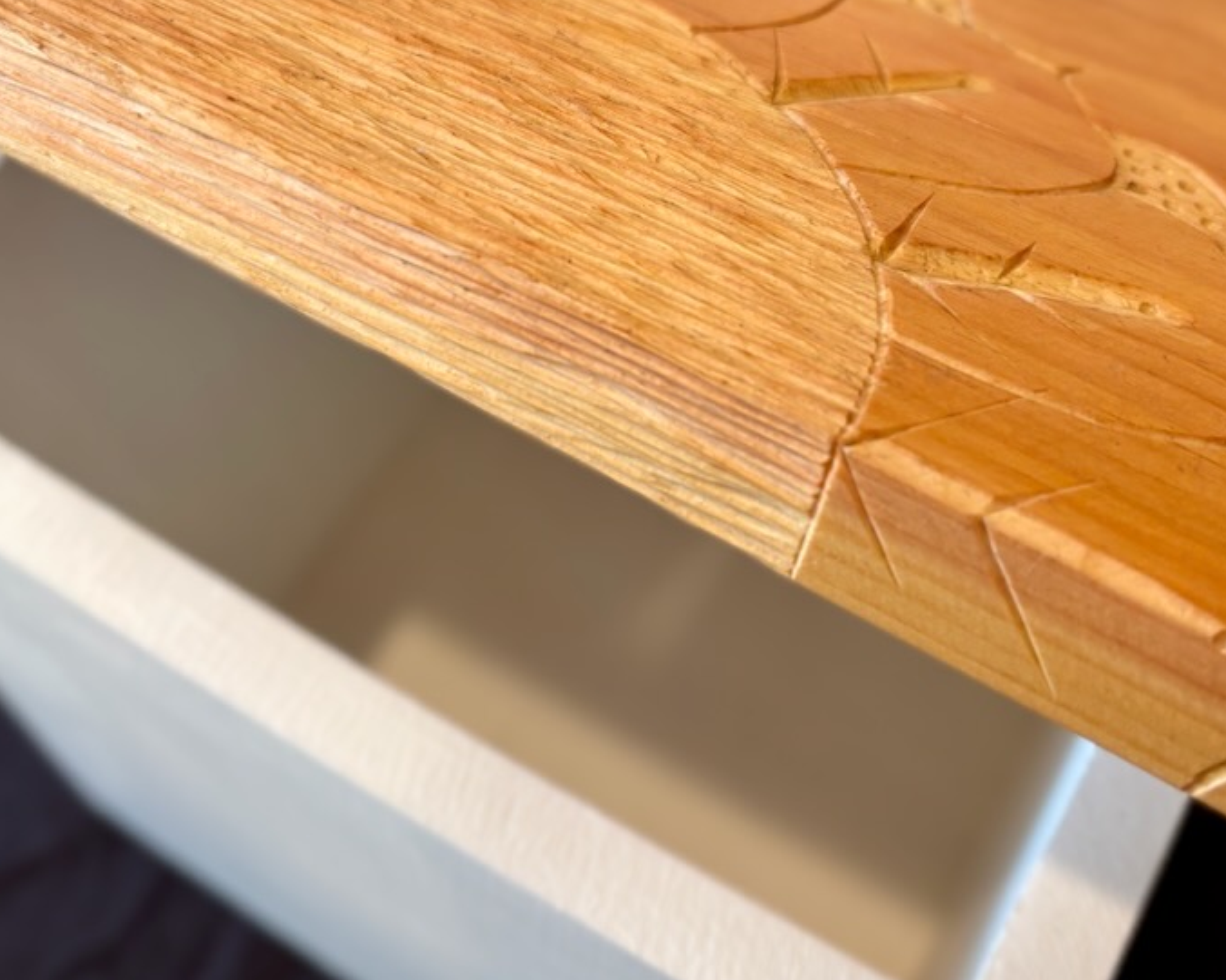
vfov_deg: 30.8
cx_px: 570
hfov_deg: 38.8
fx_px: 1741
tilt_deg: -55.8
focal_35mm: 48
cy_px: 226
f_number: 1.6
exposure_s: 1/60
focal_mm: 5.96
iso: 80
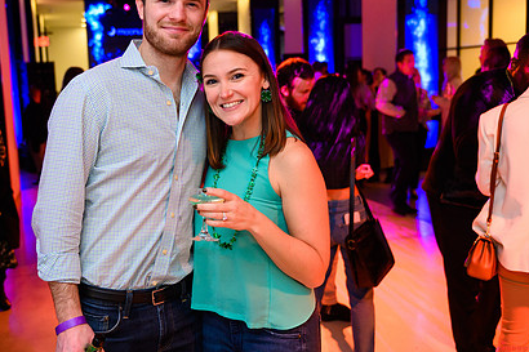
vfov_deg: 32.6
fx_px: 602
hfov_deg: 47.2
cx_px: 218
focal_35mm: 41
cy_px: 159
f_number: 3.2
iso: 1600
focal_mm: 29
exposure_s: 1/160
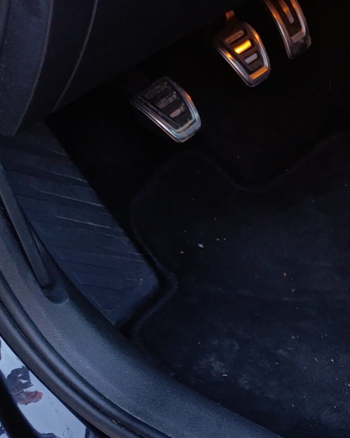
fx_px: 842
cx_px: 481
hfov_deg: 20.9
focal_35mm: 65
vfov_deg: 27.0
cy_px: 472
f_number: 1.6
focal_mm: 6.14
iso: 320
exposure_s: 1/100
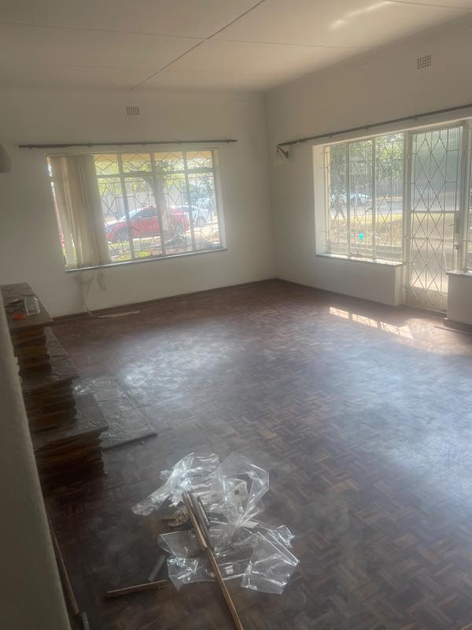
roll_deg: +3.5
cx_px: 236
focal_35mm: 26
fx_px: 473
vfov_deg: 67.3
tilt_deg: -14.4
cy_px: 315
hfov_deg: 53.1
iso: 32
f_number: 1.6
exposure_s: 1/213
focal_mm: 4.2
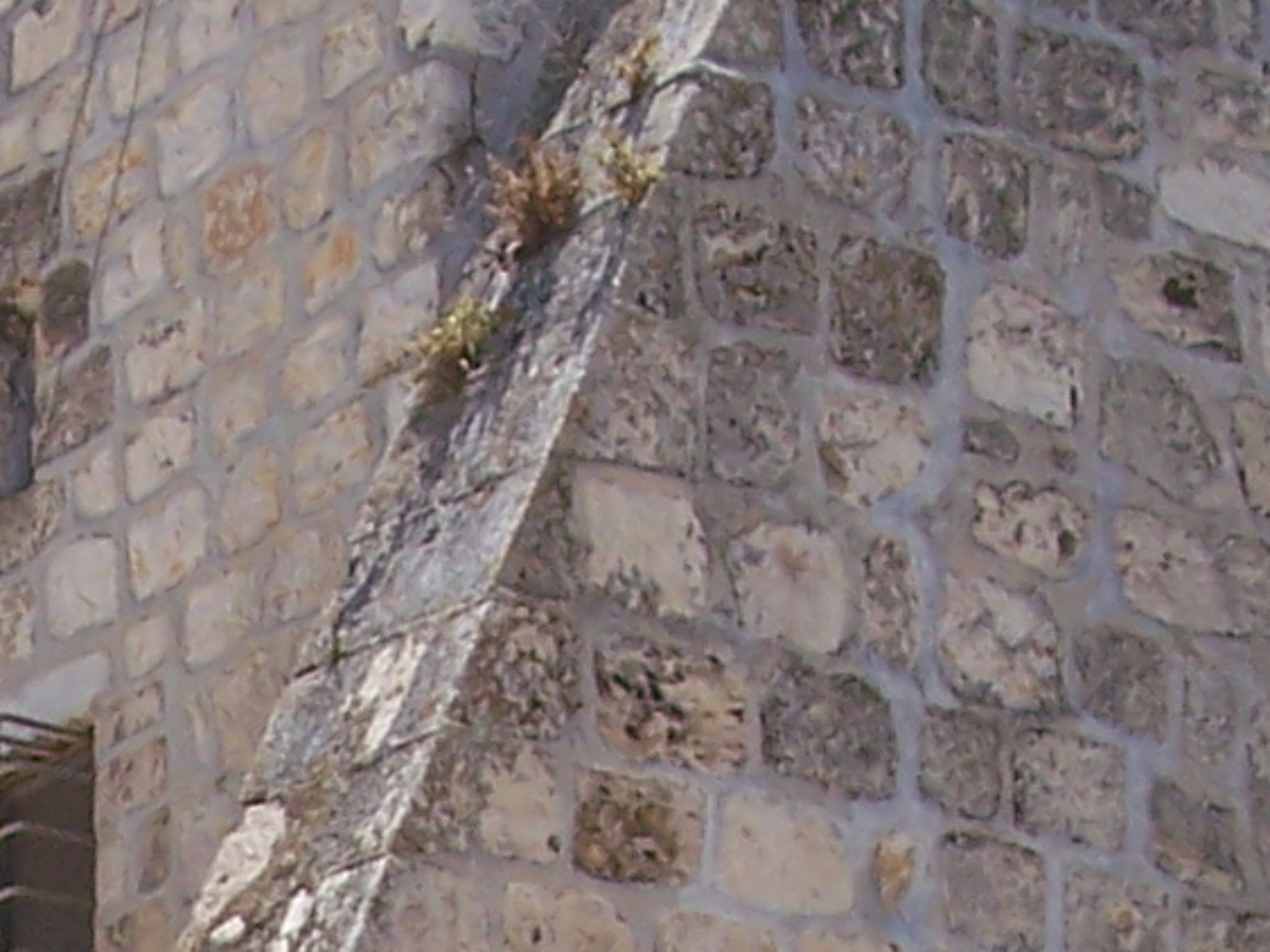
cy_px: 2071
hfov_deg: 9.8
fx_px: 7263
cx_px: -503
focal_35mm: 198
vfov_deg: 7.2
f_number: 4
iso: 100
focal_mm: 8
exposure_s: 1/750
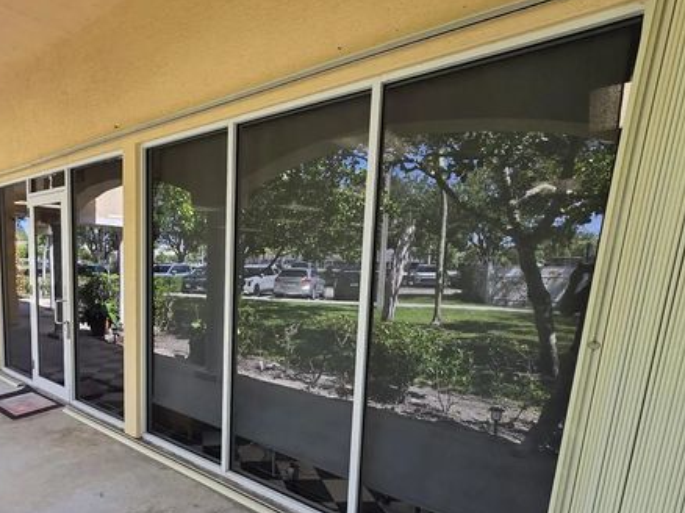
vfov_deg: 67.6
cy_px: 319
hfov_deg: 80.3
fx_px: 376
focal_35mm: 19
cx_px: 200
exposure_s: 1/175
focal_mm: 2.2
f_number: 2.2
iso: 50
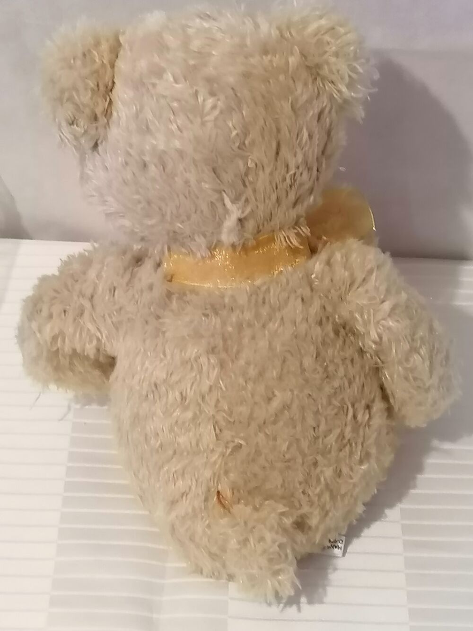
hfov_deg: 16.2
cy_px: 316
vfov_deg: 21.5
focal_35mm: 91
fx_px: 1658
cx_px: 236
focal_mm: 4.75
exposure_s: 1/25
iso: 320
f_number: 1.8
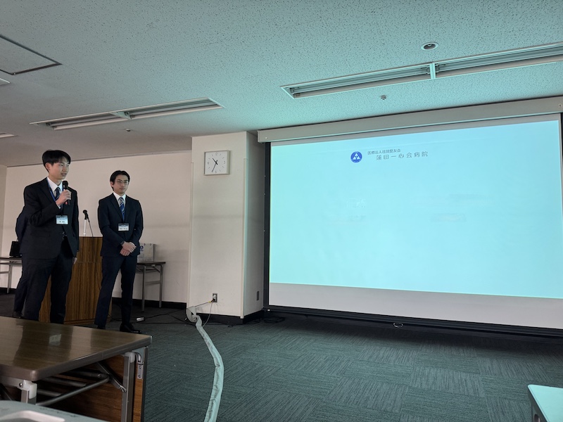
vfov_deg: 56.8
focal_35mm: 24
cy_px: 211
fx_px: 390
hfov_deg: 71.6
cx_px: 282
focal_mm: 6.76
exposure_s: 1/71
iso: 200
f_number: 1.78
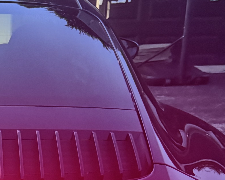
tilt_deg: -18.8
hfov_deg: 20.7
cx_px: -56
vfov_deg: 17.1
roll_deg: +1.7
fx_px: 566
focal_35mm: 85
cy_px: 227
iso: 1000
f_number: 1.78
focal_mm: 6.76
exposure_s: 1/40
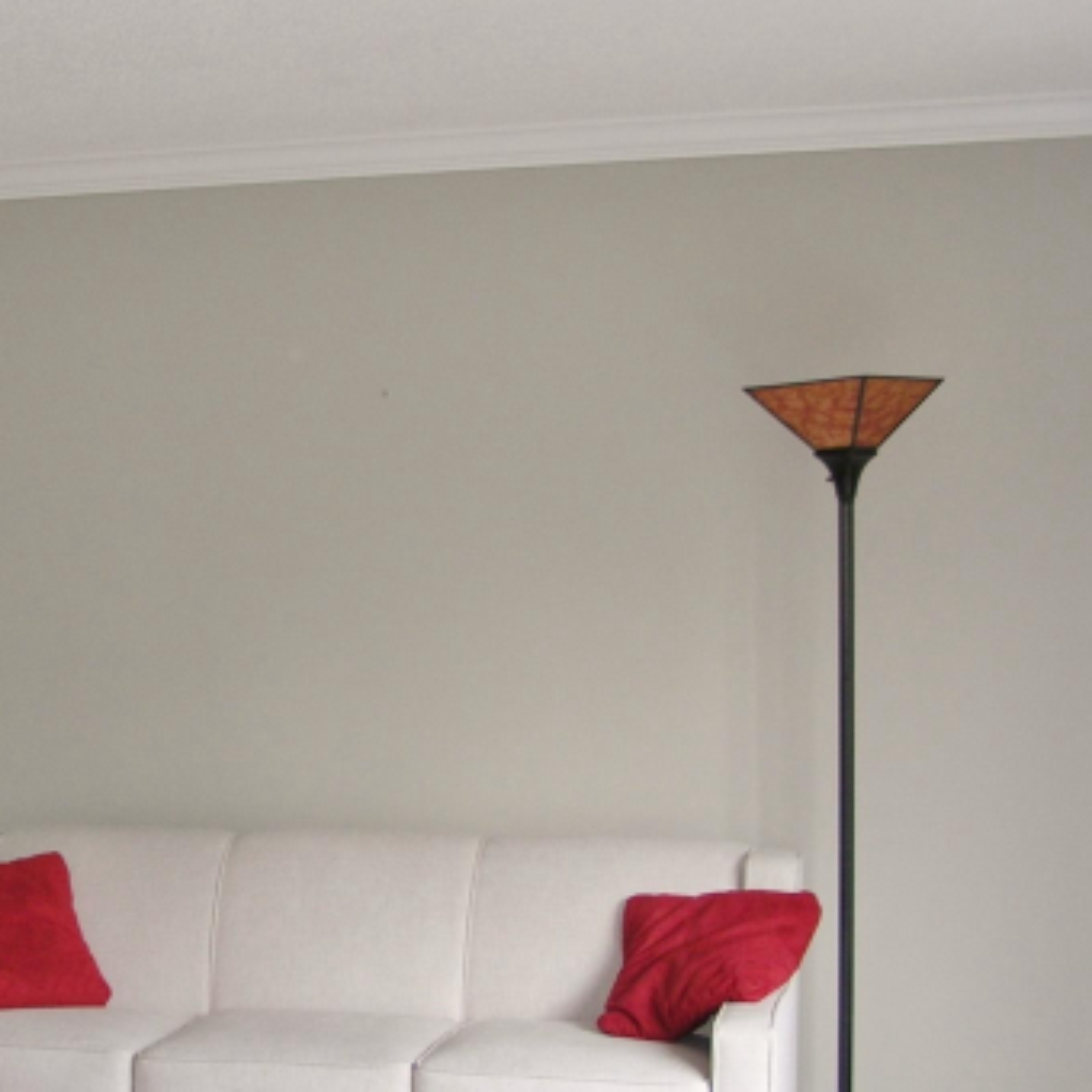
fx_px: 2605
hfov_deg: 23.3
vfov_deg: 23.6
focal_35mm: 73
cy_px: 735
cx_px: 198
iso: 50
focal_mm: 6.9
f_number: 2.8
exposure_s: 1/30
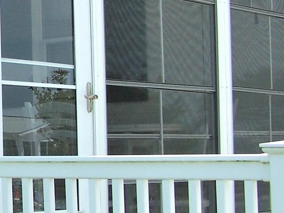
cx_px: -74
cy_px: 86
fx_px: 1026
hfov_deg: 15.1
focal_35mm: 125
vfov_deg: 11.9
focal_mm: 6.3
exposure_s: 1/750
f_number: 4
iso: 80
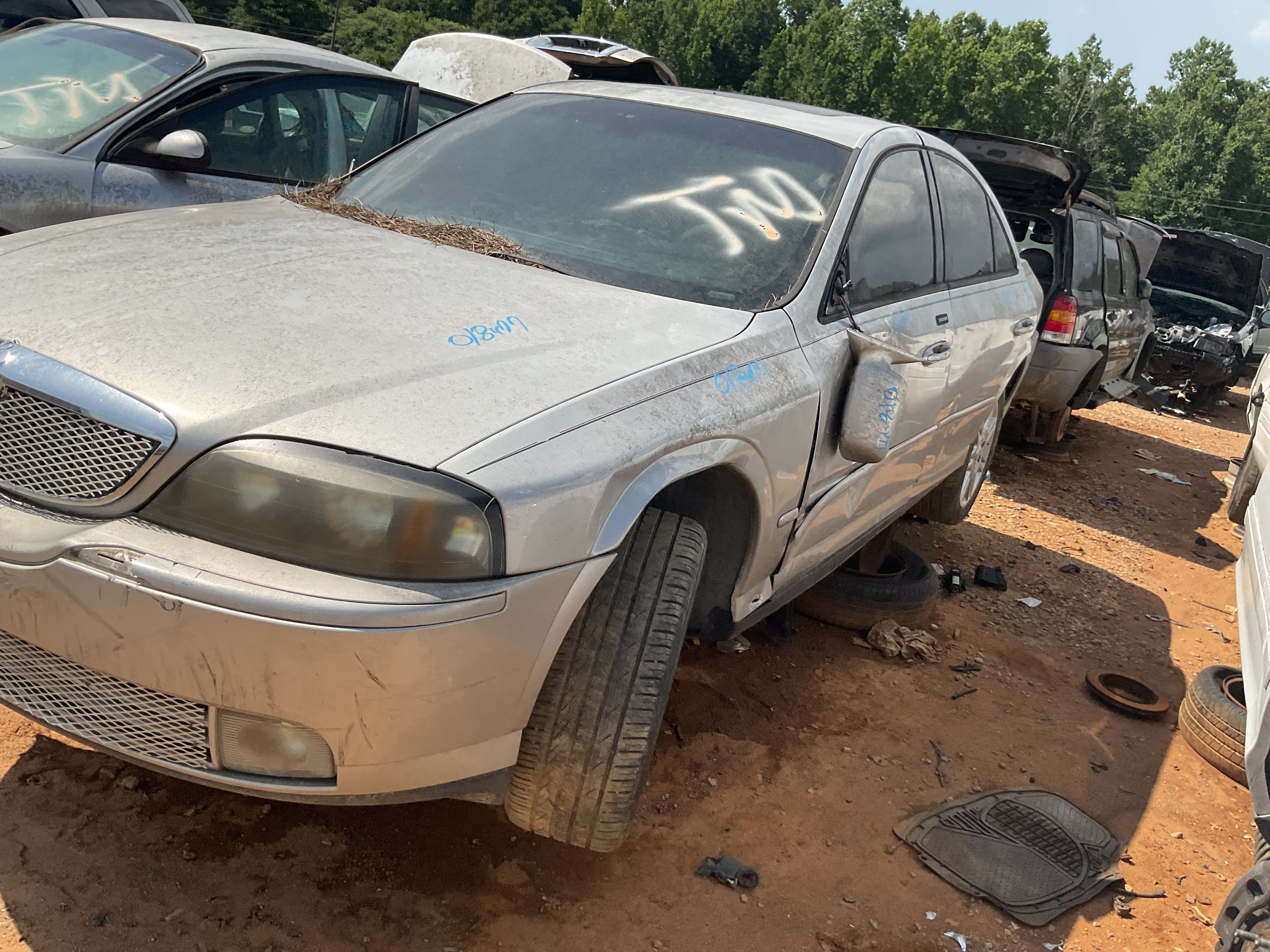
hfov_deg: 61.7
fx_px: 1064
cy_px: 476
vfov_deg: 48.2
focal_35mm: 29
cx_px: 635
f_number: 1.8
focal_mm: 3
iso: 16
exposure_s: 1/2320
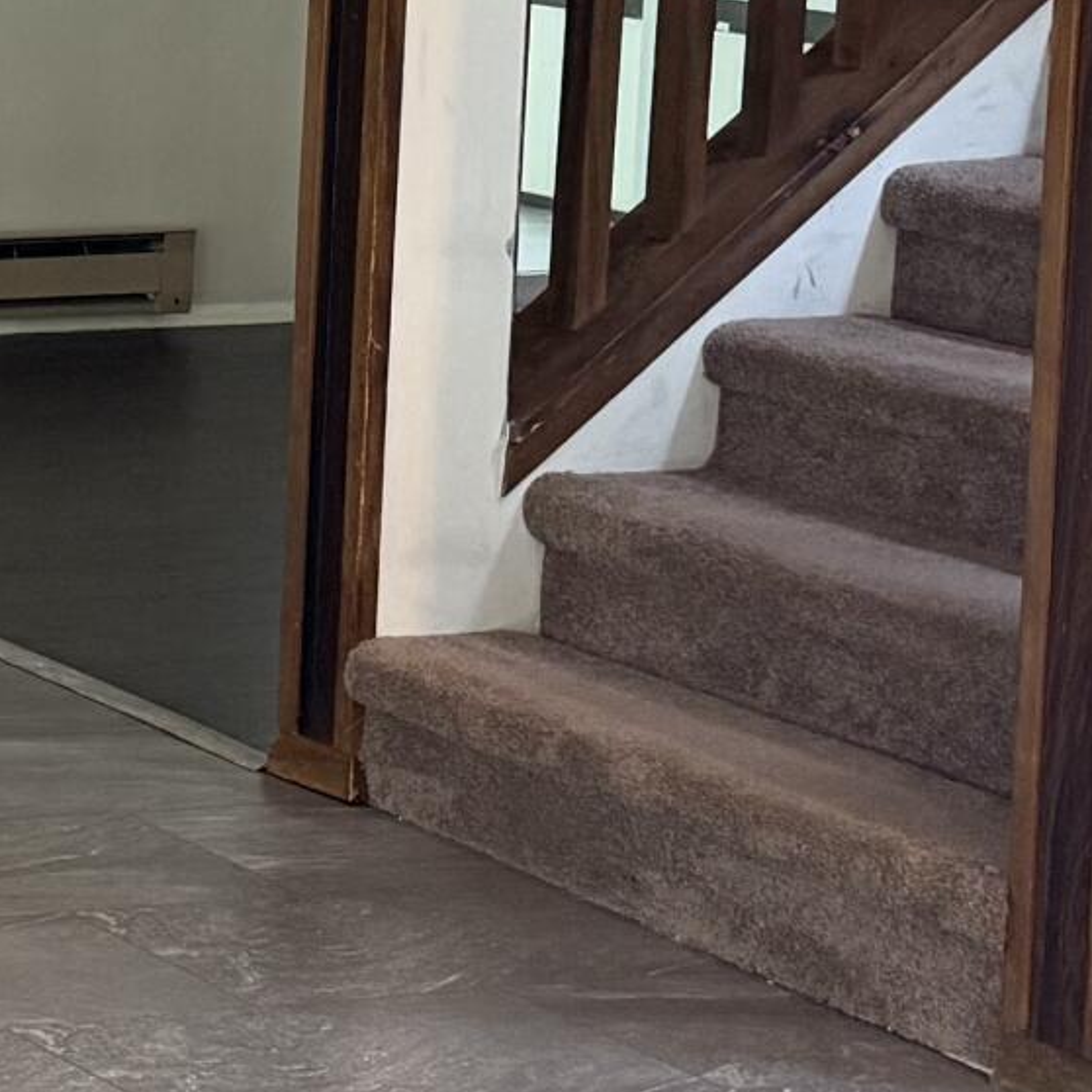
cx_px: -1607
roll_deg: -0.9
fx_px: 4069
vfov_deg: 14.9
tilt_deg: -4.5
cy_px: -135
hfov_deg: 12.0
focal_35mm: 114
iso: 400
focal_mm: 6.76
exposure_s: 1/60
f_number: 1.78
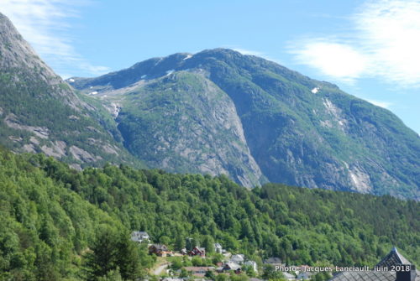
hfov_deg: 28.0
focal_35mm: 72
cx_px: 210
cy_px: 140
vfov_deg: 19.0
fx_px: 841
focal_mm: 48
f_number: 16
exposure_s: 1/30
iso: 100
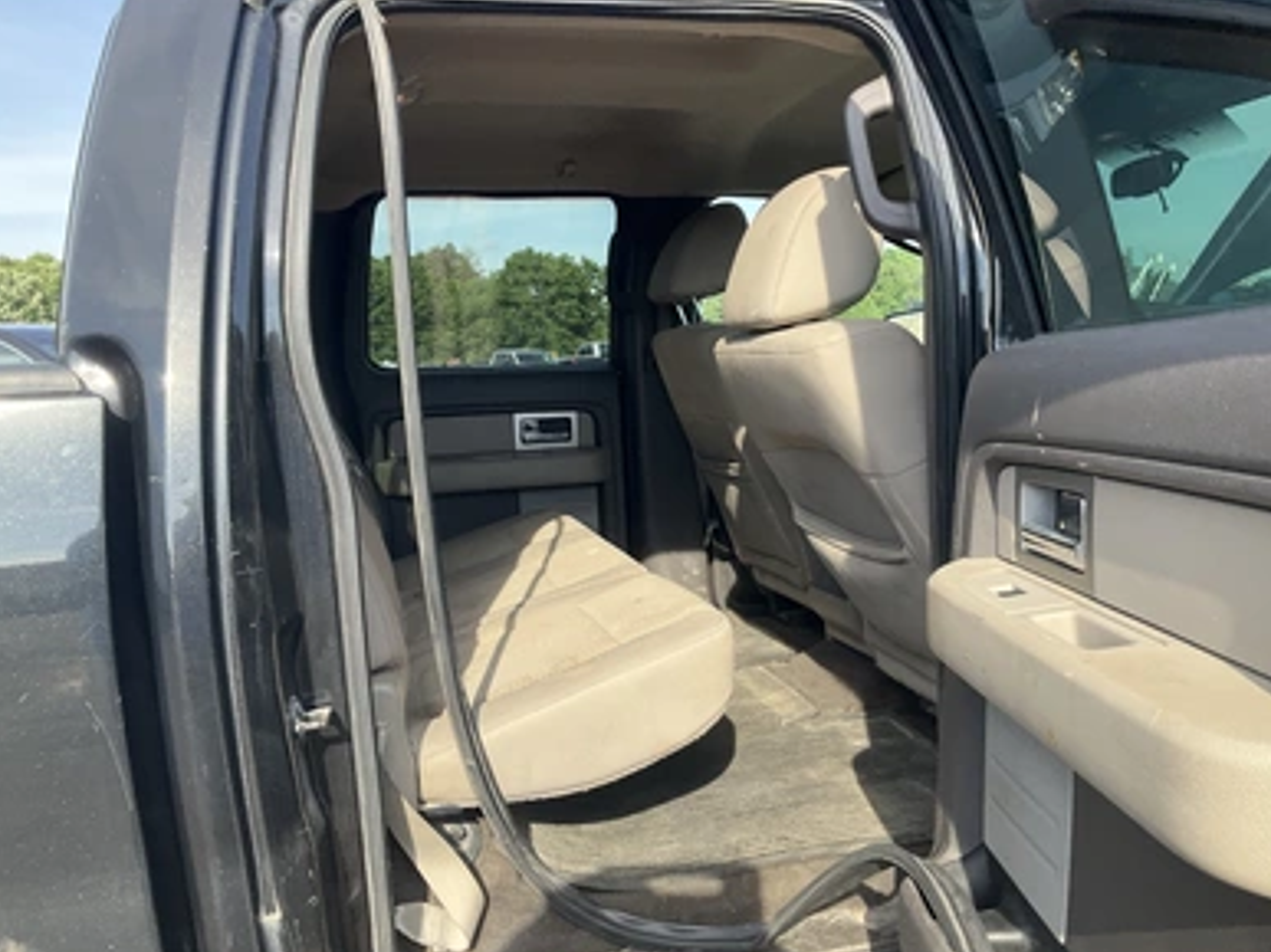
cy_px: 469
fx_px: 1101
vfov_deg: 46.8
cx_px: 644
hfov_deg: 60.0
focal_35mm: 30
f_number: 1.8
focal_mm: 3
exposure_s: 1/284
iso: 25
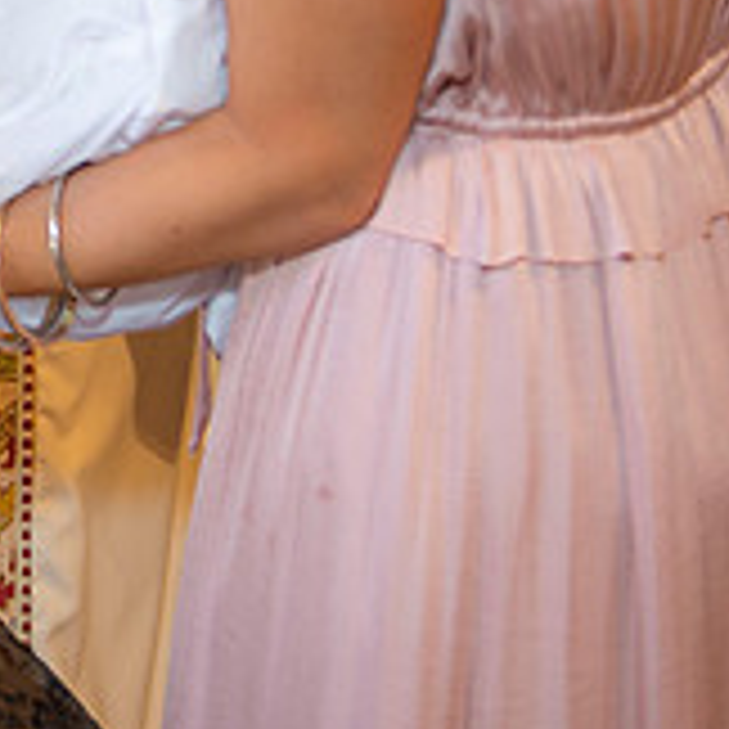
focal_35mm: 165
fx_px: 3931
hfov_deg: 10.2
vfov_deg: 10.4
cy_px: -133
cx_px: -402
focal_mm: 48
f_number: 3.2
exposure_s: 1/100
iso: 640
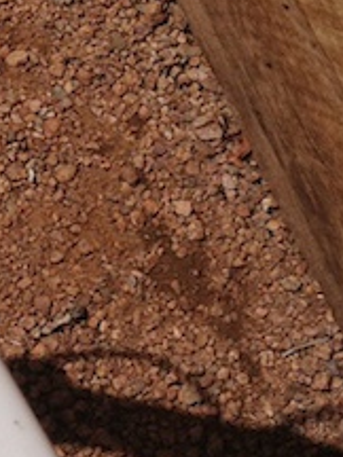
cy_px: 34
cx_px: -25
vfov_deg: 11.8
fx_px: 2193
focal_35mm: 166
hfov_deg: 8.9
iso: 50
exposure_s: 1/9259
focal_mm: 4.28
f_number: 2.4
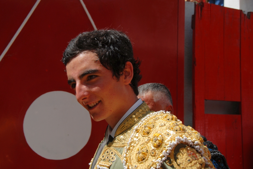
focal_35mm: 60
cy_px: 84
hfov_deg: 33.4
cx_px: 126
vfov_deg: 22.7
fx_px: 422
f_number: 5.6
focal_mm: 40
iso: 100
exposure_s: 1/350
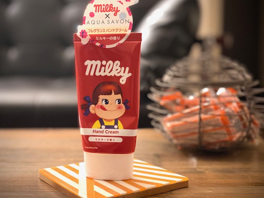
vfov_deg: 27.5
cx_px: 131
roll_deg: +1.6
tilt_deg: -7.5
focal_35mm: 53
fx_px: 404
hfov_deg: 36.2
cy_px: 98
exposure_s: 1/17
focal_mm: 6
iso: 400
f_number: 2
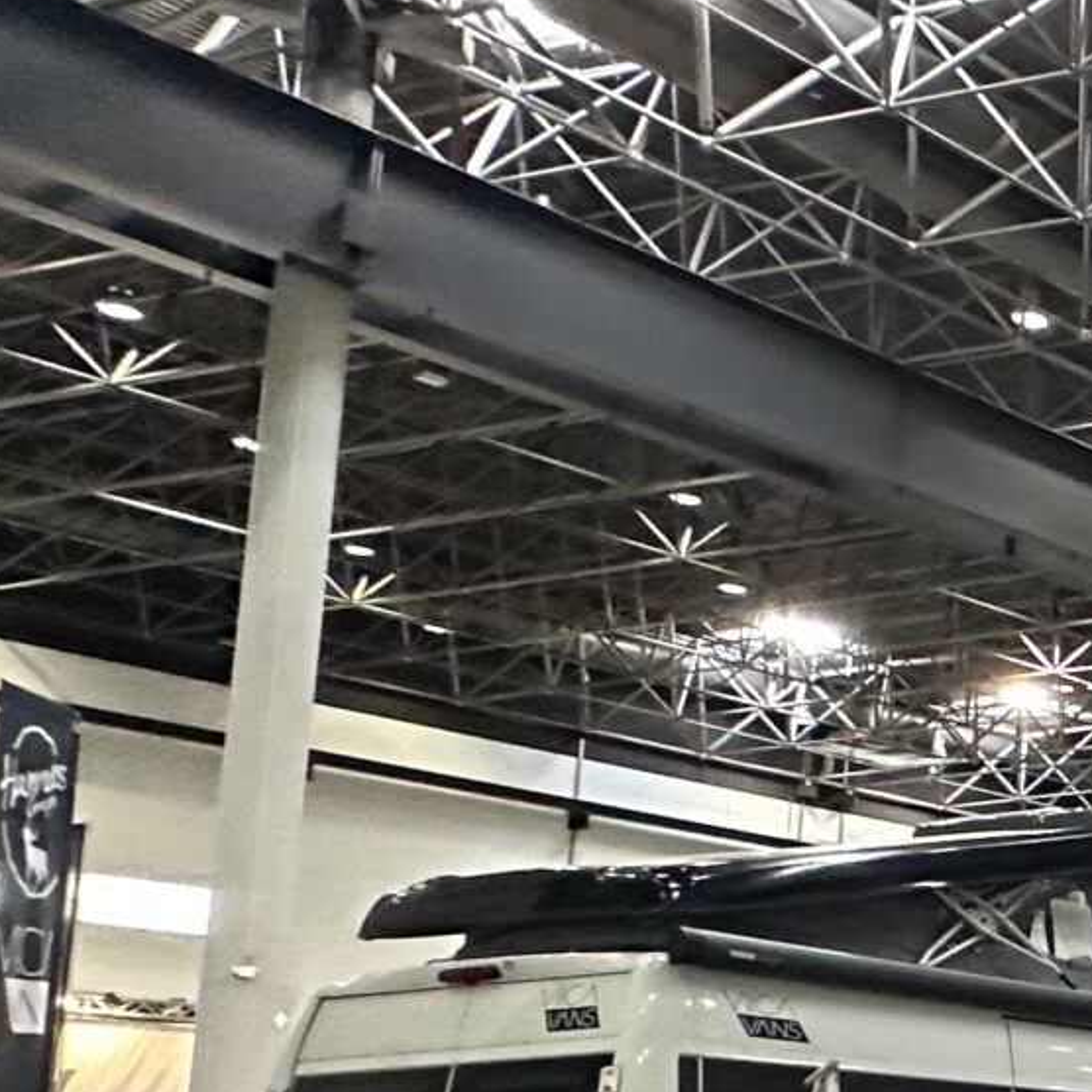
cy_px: 974
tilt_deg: +7.6
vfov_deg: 28.9
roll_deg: +3.1
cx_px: 2439
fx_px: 2034
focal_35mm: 57
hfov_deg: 16.7
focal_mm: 2.22
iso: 500
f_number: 2.2
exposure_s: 1/50
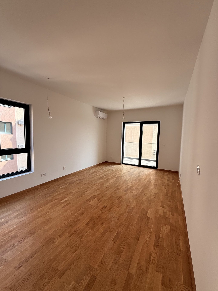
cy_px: 146
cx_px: 109
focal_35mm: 14
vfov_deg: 102.1
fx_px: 118
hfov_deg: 85.7
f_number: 2.2
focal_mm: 2.2
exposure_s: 1/222
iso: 50
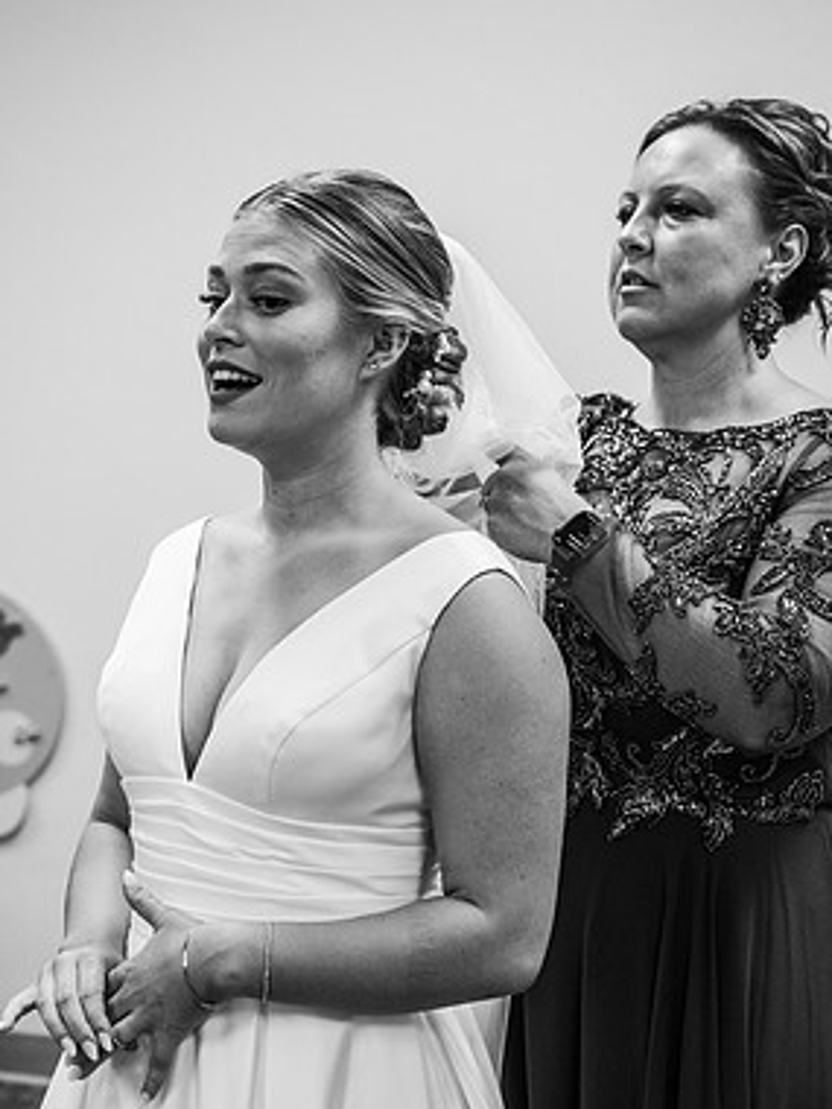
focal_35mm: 66
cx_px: 397
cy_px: 560
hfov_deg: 22.3
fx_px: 2115
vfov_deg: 29.4
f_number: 3.2
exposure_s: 1/320
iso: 2000
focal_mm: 45
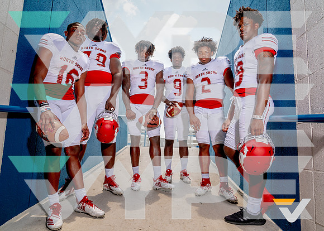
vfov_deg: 53.2
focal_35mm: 25
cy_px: 116
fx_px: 231
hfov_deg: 70.1
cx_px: 159
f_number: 8
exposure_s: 1/125
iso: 100
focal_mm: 24
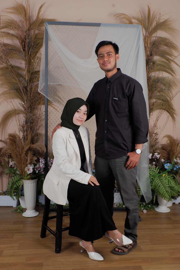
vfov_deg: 53.1
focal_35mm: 36
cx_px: 90
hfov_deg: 36.9
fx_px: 270
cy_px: 135
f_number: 13
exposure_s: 1/80
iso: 400
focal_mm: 24.3
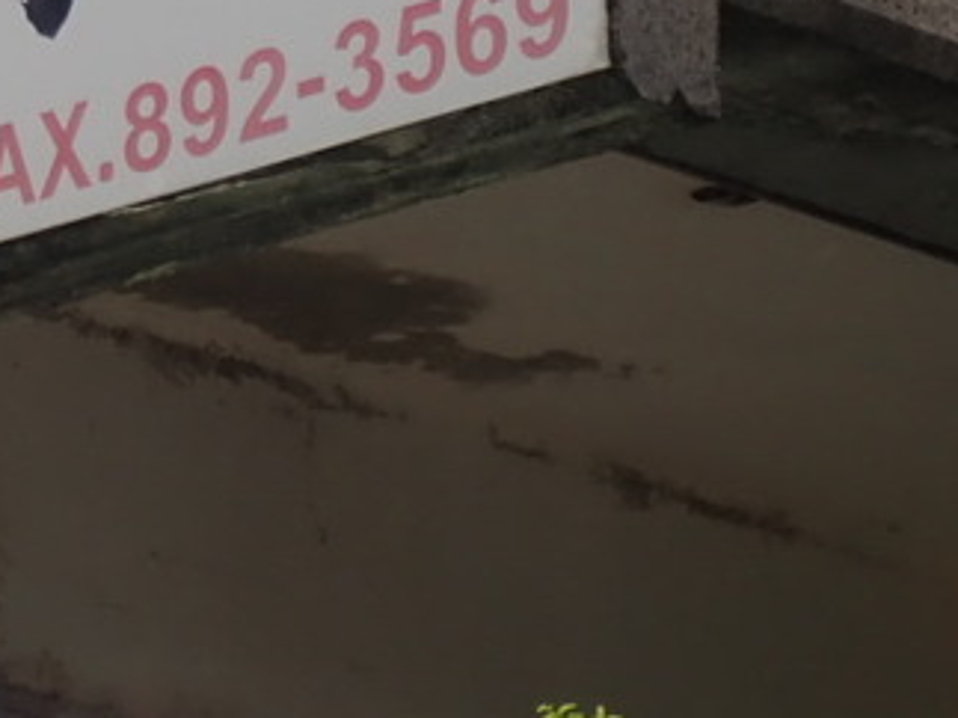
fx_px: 8770
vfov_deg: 4.7
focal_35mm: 317
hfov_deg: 6.2
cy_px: -18
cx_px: -276
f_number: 4.9
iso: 100
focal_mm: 18
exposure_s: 1/320
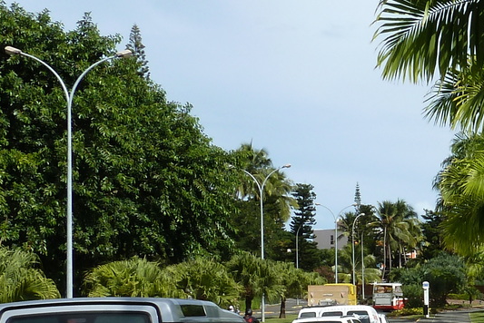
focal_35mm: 78
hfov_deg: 24.4
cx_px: 522
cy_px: 290
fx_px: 1049
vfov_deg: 17.3
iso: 80
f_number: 5
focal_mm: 4.1
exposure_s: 1/400
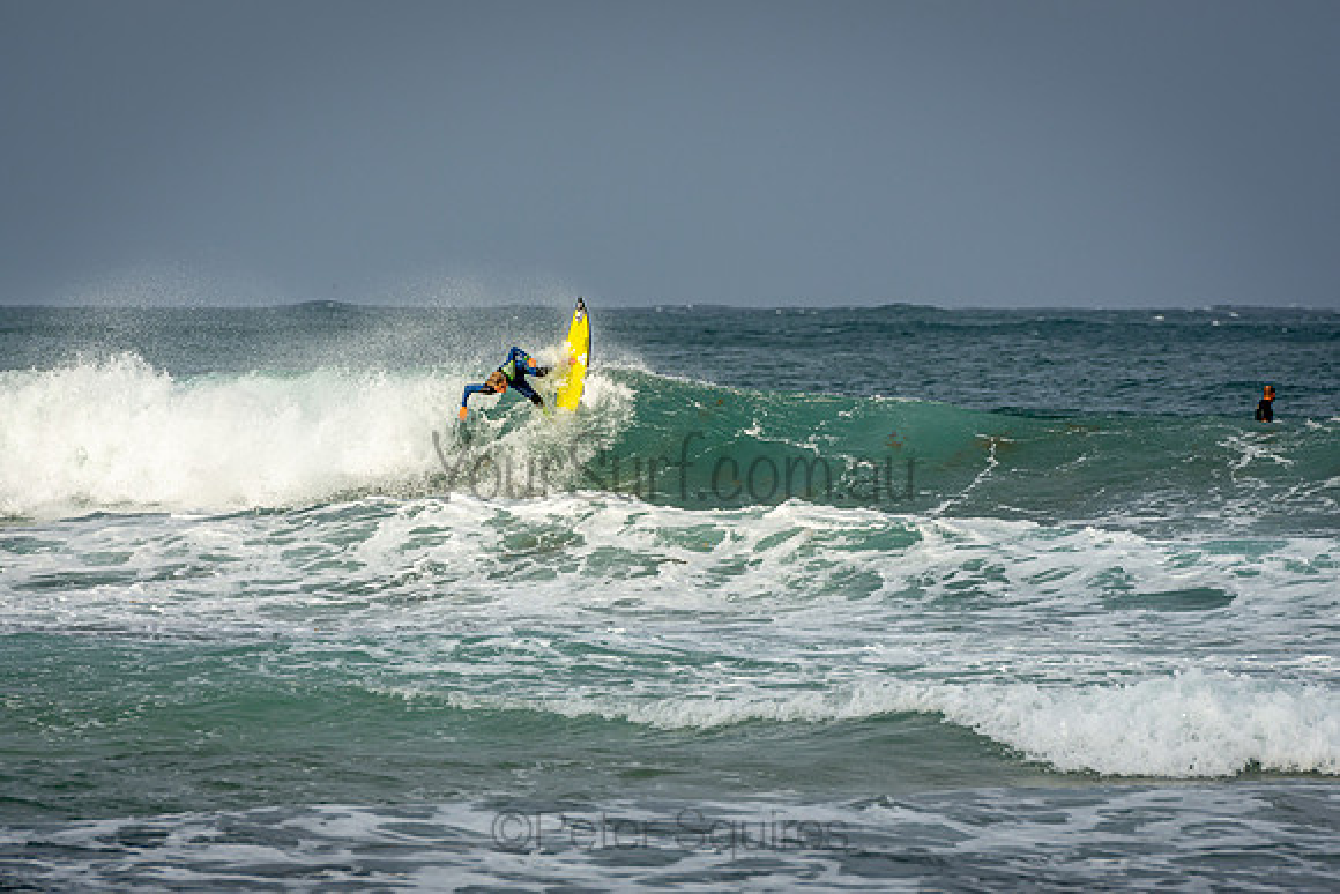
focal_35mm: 308
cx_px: 670
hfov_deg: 6.7
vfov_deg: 4.5
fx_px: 11464
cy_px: 447
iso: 200
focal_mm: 200
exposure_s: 1/800
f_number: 5.6
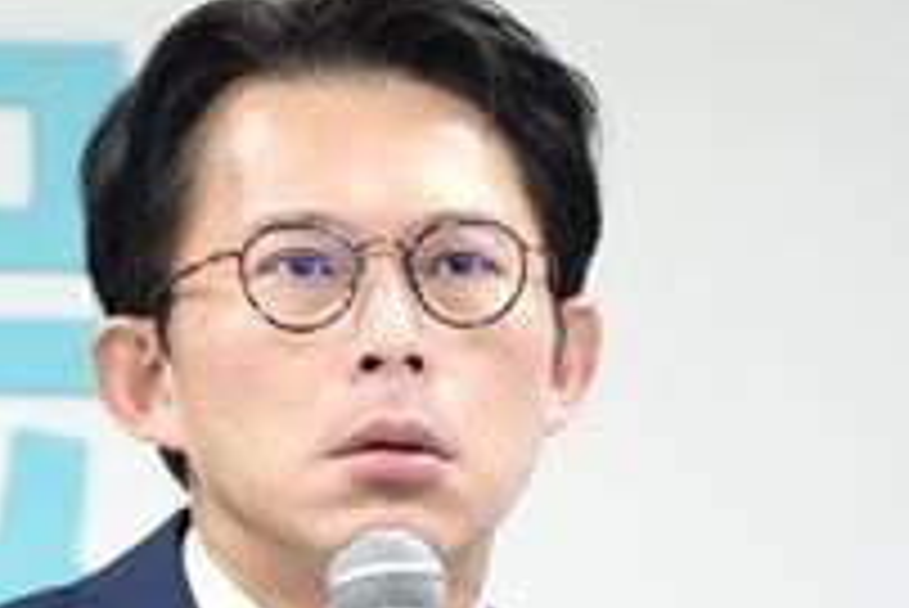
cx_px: -27
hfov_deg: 9.4
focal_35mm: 217
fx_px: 5483
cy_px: 725
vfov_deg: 6.3
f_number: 2.8
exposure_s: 1/100
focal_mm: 48.5
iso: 640
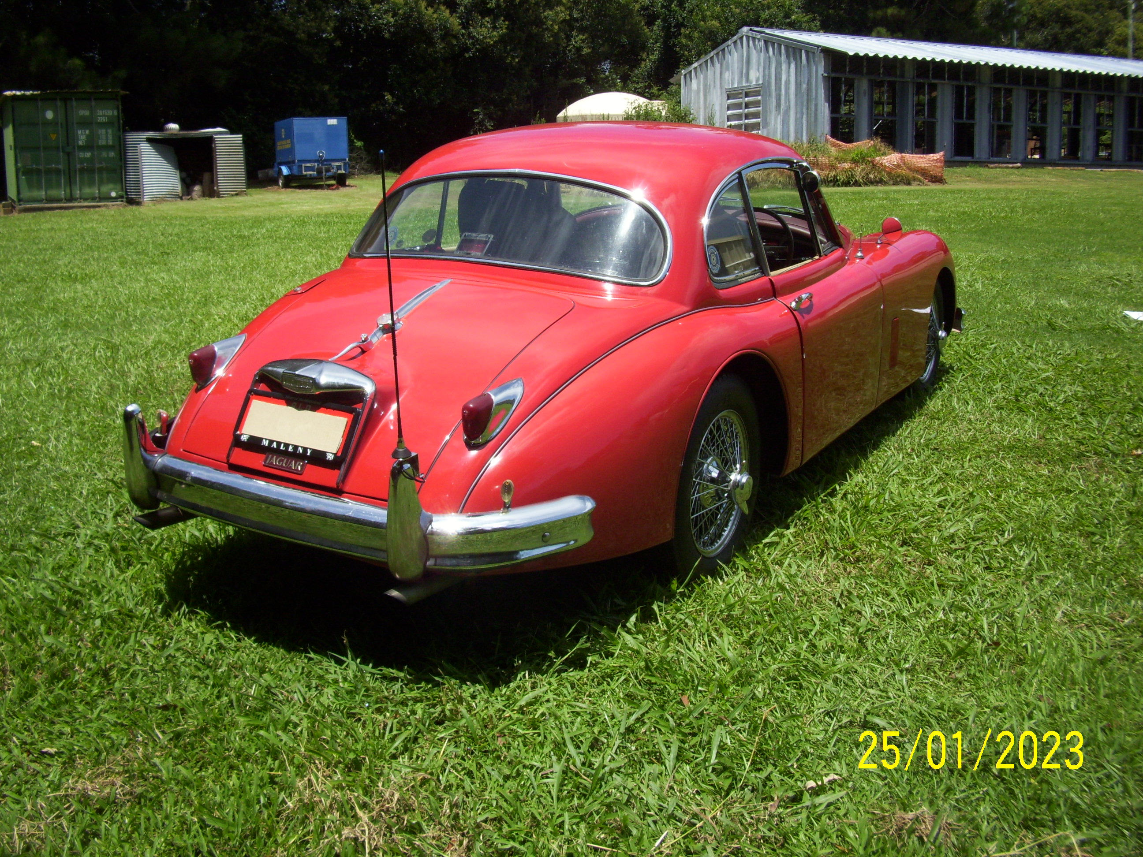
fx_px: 1123
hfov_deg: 54.0
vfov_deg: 41.8
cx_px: 572
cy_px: 428
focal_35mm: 34
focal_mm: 5.7
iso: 80
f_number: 5.6
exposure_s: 1/320
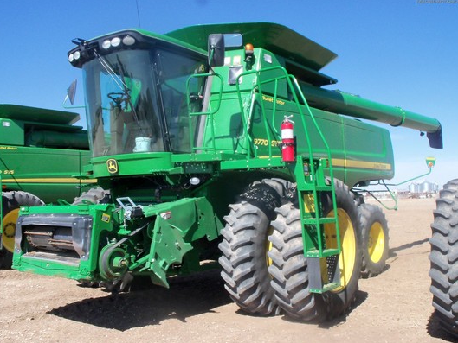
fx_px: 476
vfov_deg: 39.7
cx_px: 233
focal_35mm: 36
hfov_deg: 51.3
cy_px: 171
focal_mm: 6.3
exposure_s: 1/250
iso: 80
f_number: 5.5
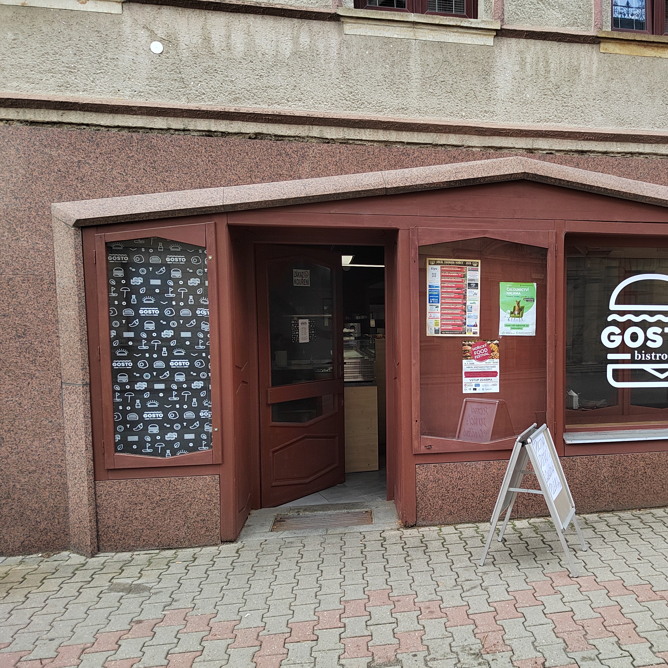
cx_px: 486
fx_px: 655
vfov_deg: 54.0
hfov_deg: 52.1
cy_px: 357
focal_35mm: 30
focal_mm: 5.52
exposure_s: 1/767
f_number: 1.9
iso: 509
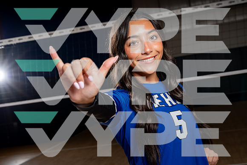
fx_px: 405
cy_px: 82
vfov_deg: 23.0
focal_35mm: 59
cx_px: 124
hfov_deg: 33.9
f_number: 8
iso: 100
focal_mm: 59
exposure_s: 1/250
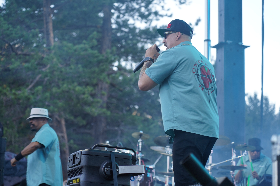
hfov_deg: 19.5
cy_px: 93
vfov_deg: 13.0
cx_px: 140
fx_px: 817
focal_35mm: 105
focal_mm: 105
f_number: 4
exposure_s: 1/125
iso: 250
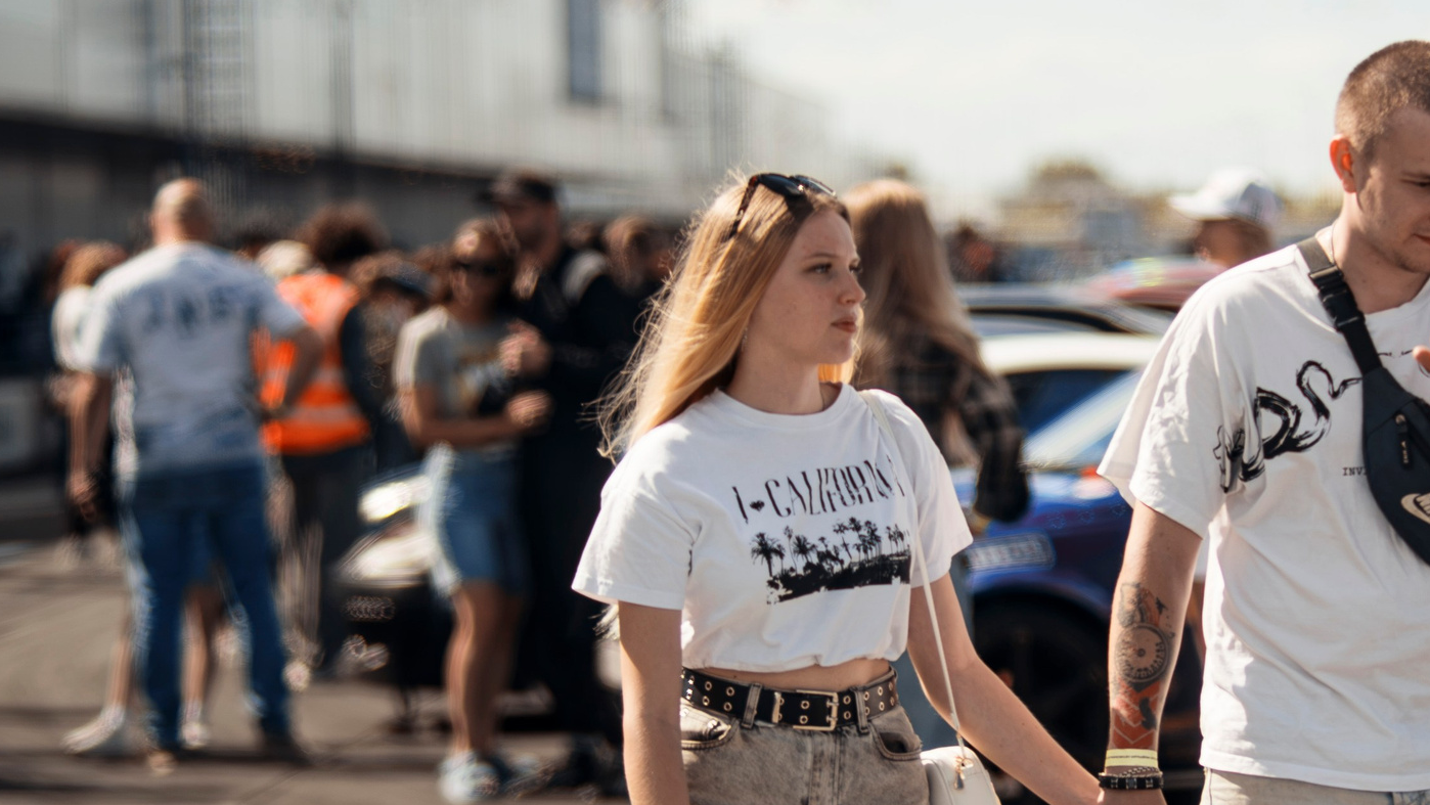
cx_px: 1067
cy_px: 643
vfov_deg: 7.4
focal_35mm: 163
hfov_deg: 13.2
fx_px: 6182
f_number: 1.8
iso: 100
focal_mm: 85
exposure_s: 1/320
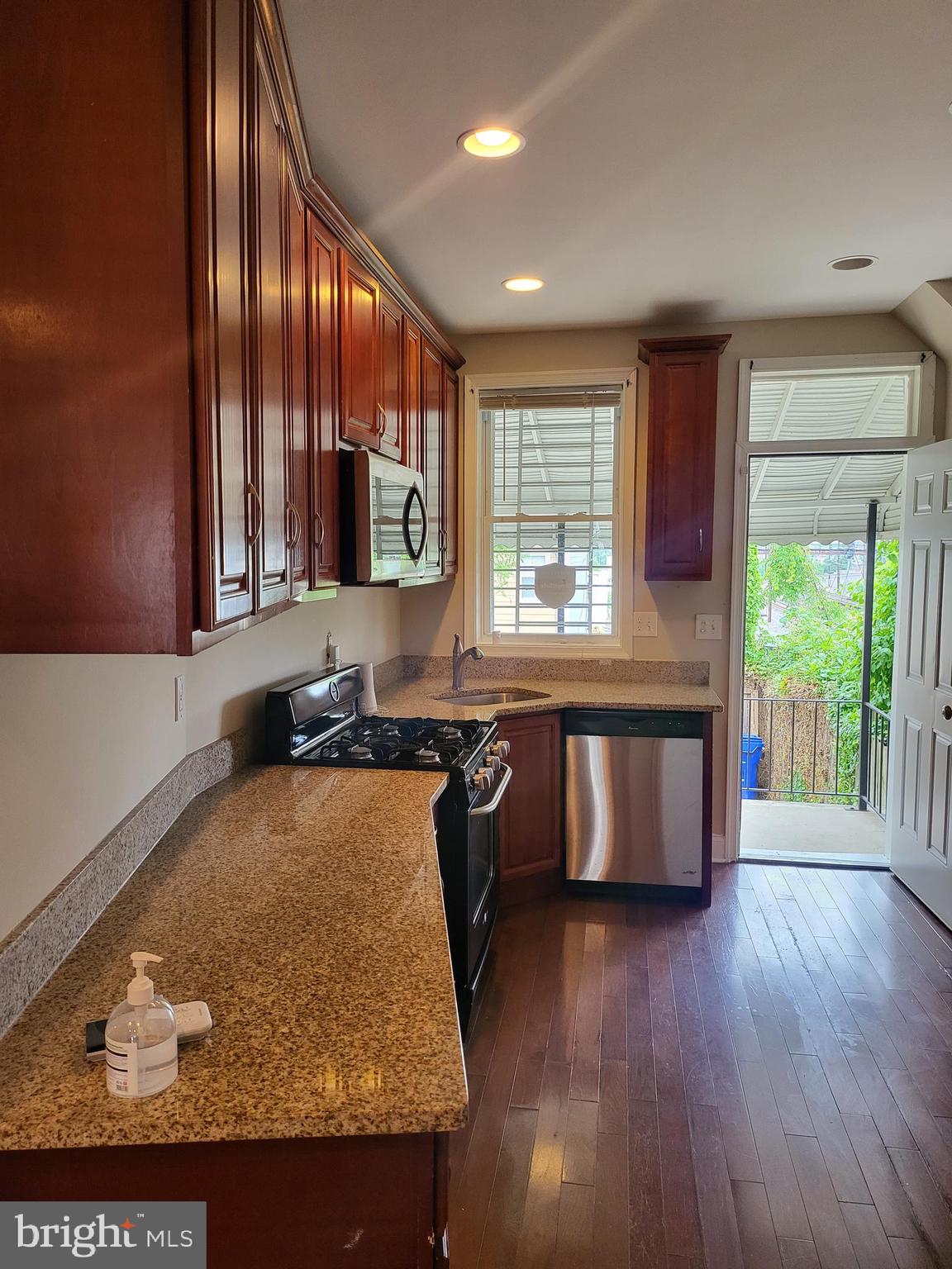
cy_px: 634
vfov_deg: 71.6
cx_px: 476
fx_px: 880
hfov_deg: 56.8
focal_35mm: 24
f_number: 1.8
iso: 320
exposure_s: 1/120
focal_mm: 5
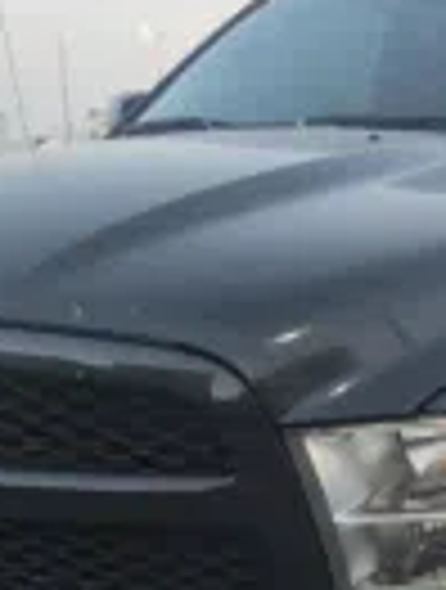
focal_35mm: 73
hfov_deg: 18.9
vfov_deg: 25.9
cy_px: 513
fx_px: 1248
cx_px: 572
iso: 190
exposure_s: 1/50
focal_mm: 5.56
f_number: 1.88
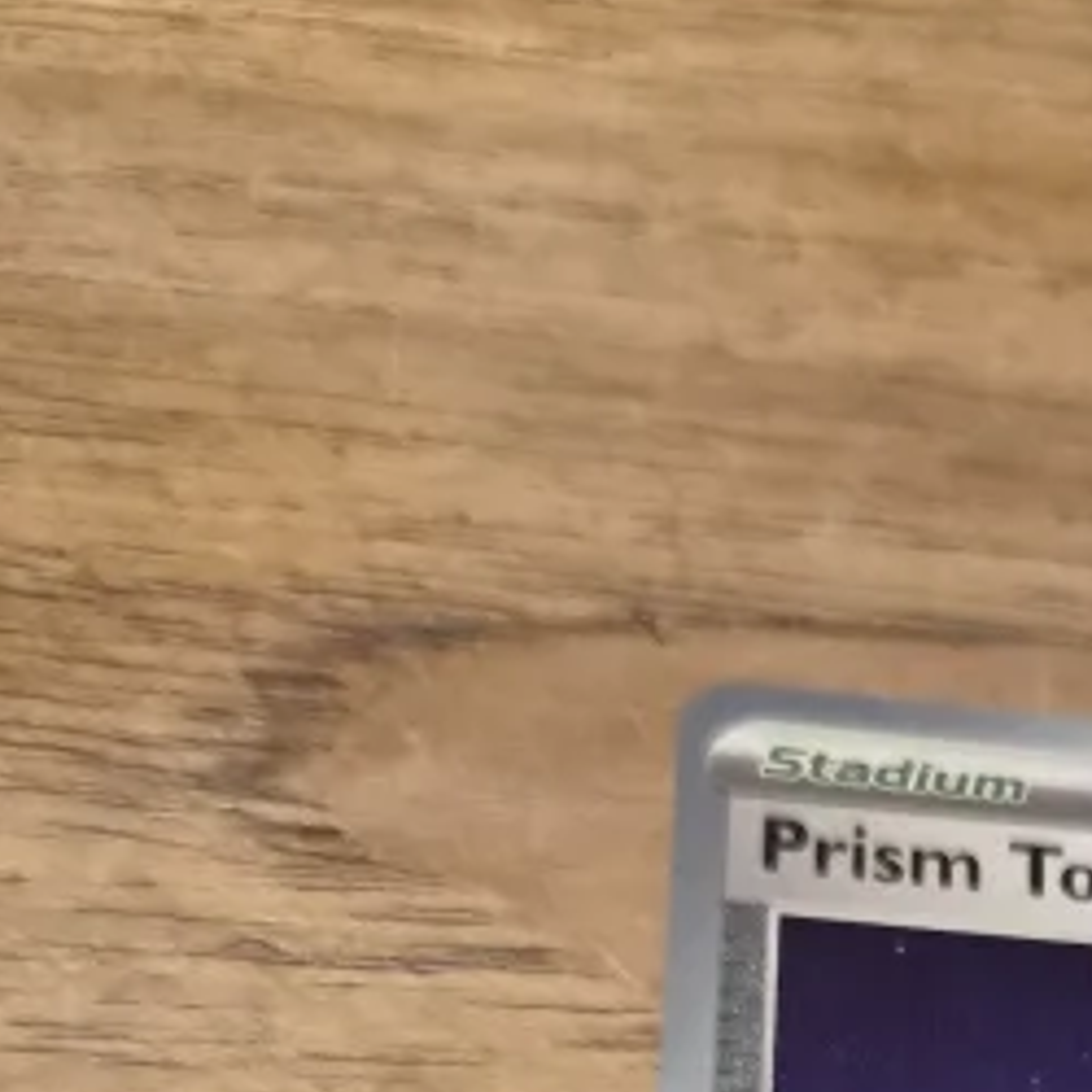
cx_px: 1118
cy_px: 1647
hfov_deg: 25.1
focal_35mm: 65
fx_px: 2320
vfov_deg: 21.9
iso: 400
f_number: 1.8
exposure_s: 1/100
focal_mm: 5.4
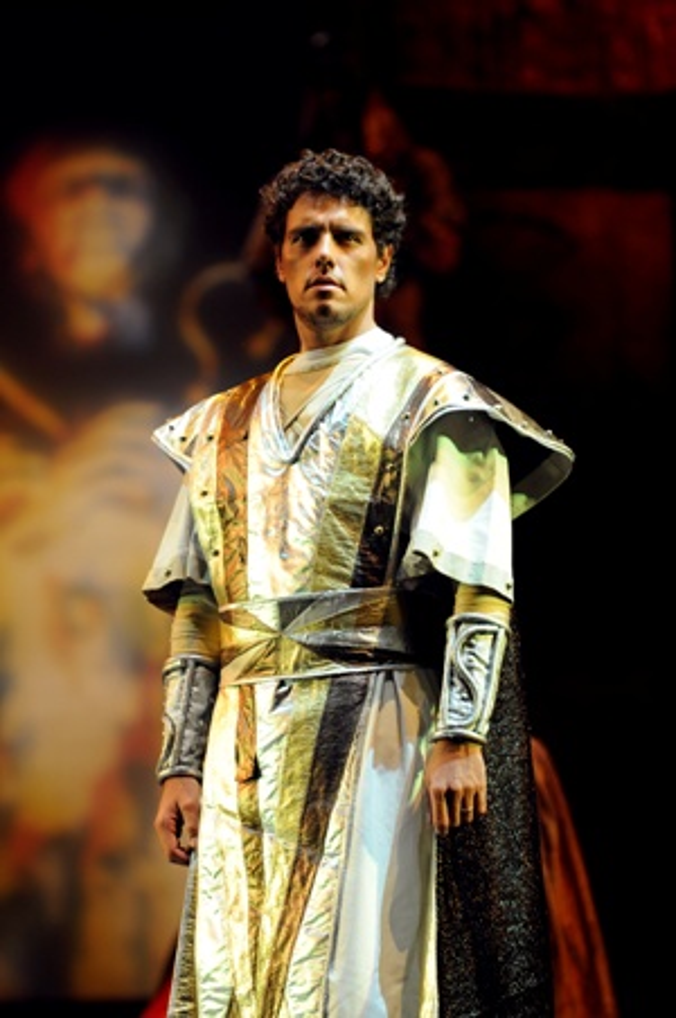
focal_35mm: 300
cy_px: 509
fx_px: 8475
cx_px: 338
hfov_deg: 4.6
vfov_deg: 6.9
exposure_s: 1/50
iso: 320
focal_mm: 200
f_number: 2.8
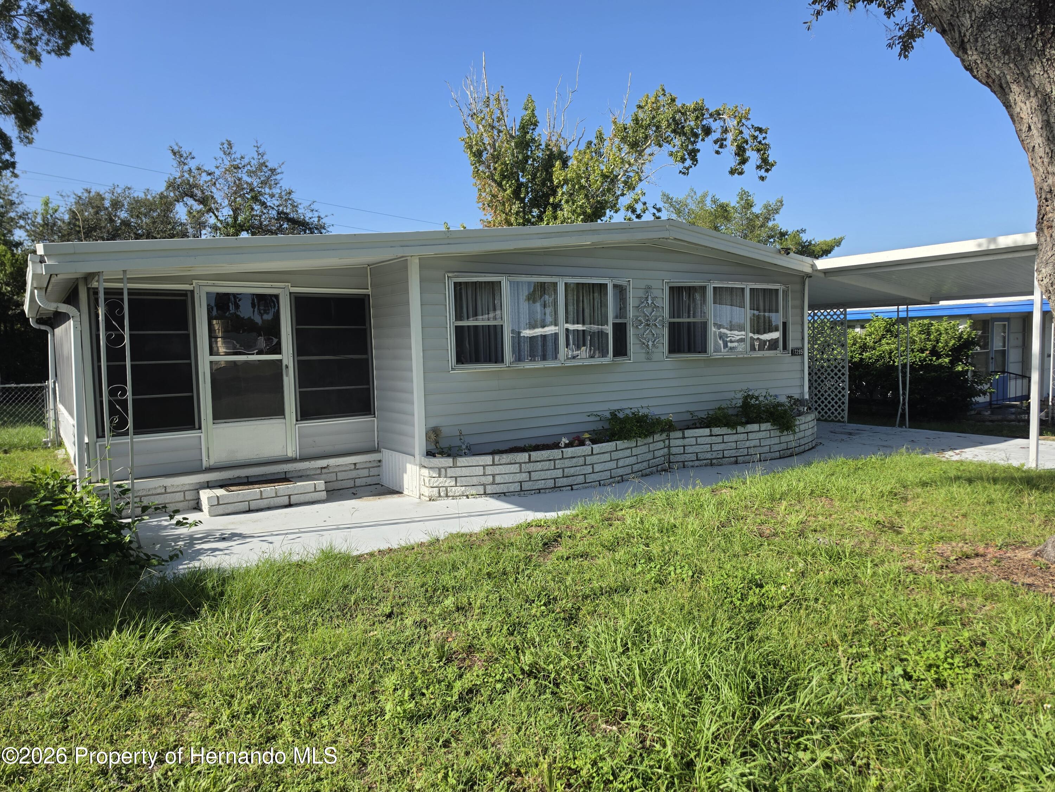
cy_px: 396
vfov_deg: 58.9
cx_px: 528
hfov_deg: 73.9
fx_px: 701
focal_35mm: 23
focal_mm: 6.5
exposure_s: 1/4538
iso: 64
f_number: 1.4
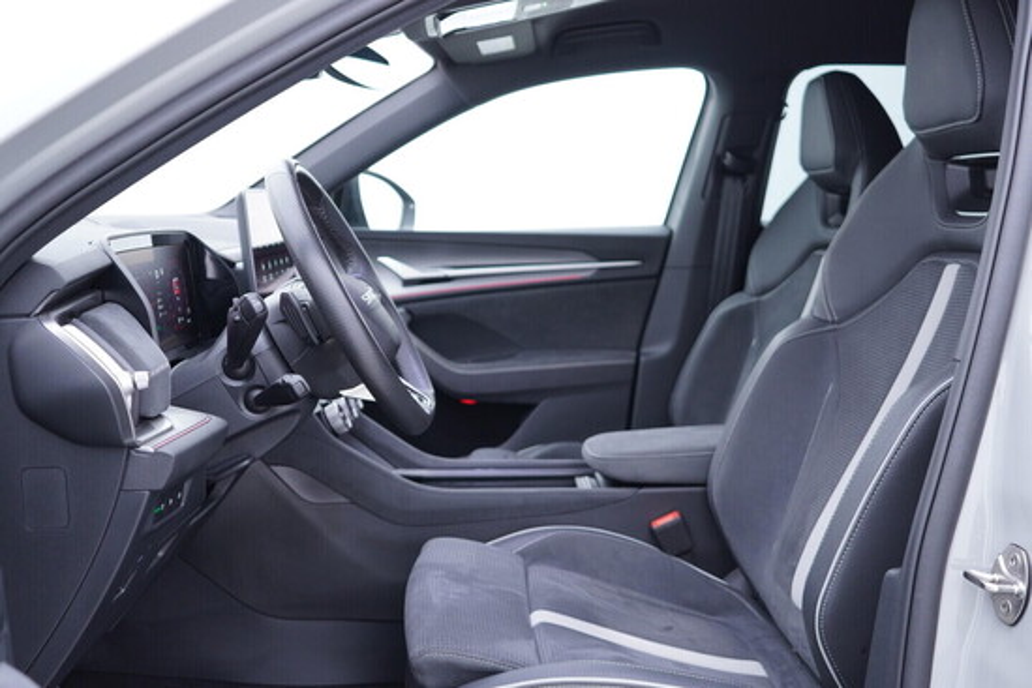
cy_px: 344
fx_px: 1032
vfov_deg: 36.9
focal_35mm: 36
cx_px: 516
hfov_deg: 53.1
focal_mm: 24
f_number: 2.8
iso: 320
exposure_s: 1/40
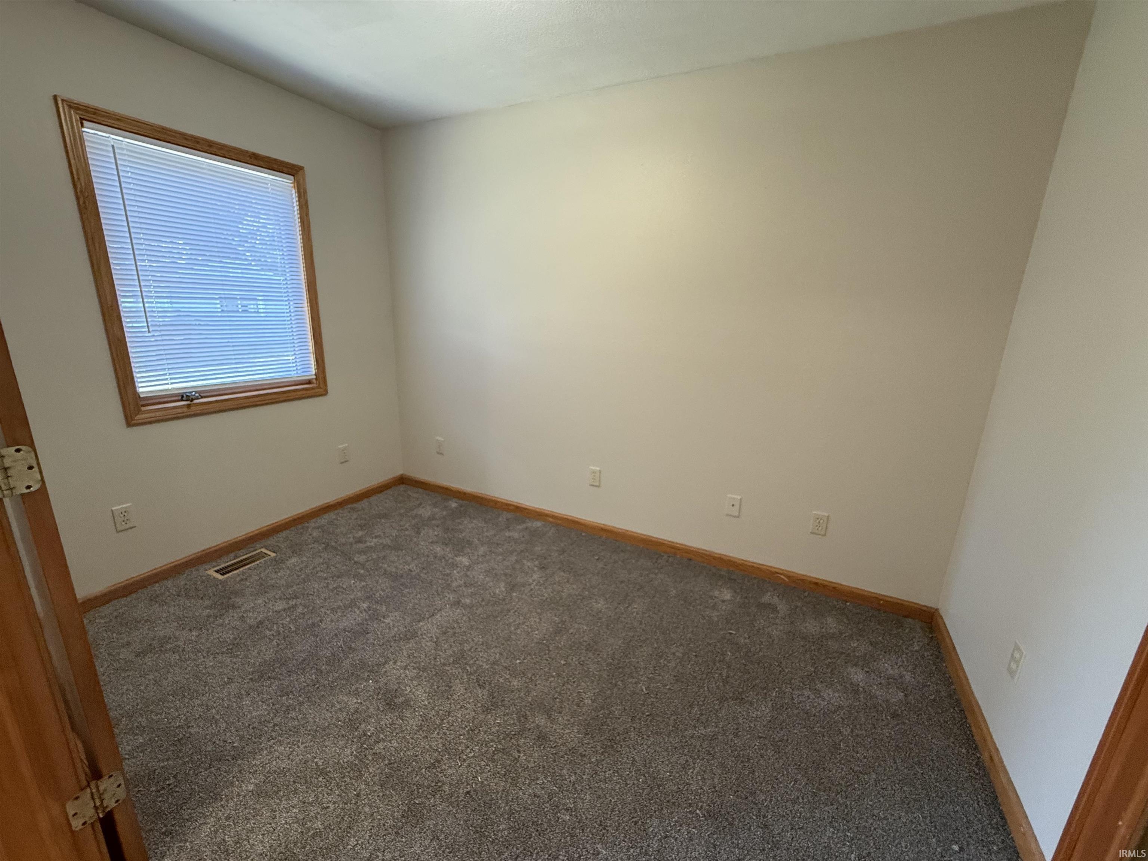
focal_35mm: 14
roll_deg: -2.1
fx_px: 464
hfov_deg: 102.1
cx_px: 574
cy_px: 430
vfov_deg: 85.7
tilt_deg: -14.3
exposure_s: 1/60
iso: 400
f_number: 2.2
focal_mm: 2.22
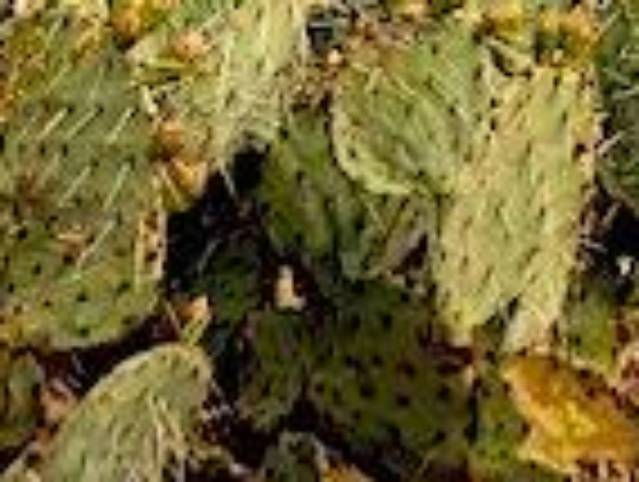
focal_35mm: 126
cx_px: 396
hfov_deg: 15.6
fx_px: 2330
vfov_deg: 10.5
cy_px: -581
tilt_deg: +2.0
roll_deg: +2.0
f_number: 1.8
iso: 20
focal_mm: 3.99
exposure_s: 1/2404
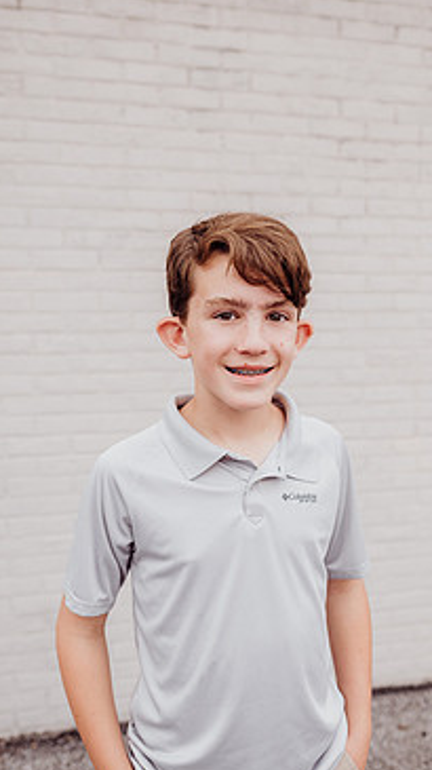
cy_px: 397
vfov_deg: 62.6
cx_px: 225
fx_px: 632
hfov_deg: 37.7
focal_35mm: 31
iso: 200
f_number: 2.5
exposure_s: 1/200
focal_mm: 24
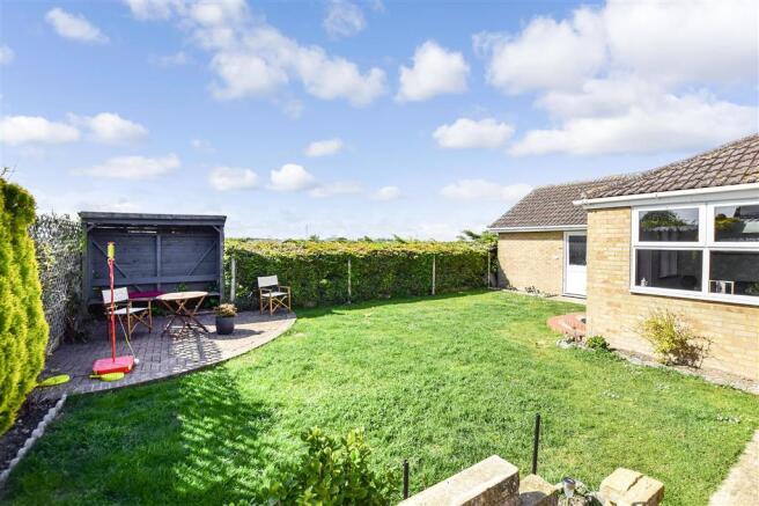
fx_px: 316
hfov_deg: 100.4
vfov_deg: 77.3
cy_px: 253
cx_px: 380
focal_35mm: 15
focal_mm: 10
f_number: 9
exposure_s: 1/640
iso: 400
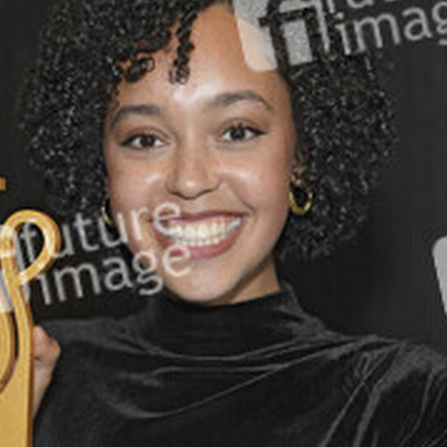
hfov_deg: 7.9
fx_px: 3214
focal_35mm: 220
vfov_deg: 7.9
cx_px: 135
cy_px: 387
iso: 640
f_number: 3.5
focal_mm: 116
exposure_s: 1/400
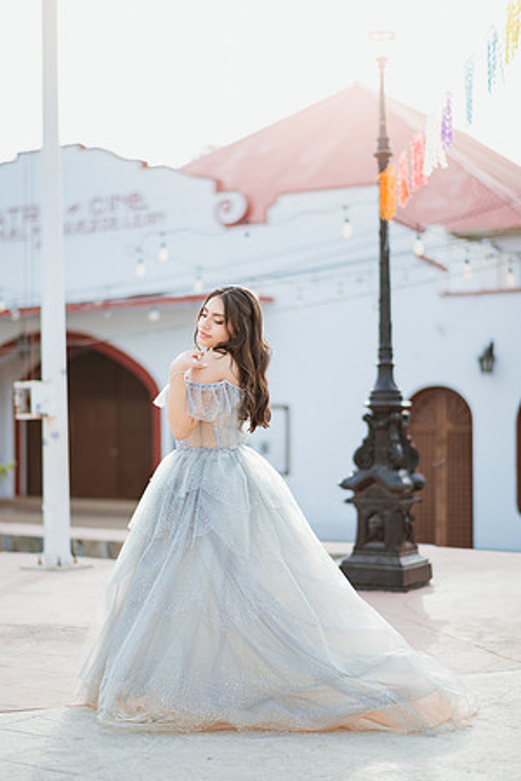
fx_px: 1259
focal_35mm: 58
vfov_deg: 34.5
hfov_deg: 23.4
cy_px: 390
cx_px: 260
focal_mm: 58
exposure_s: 1/2500
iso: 100
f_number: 1.4
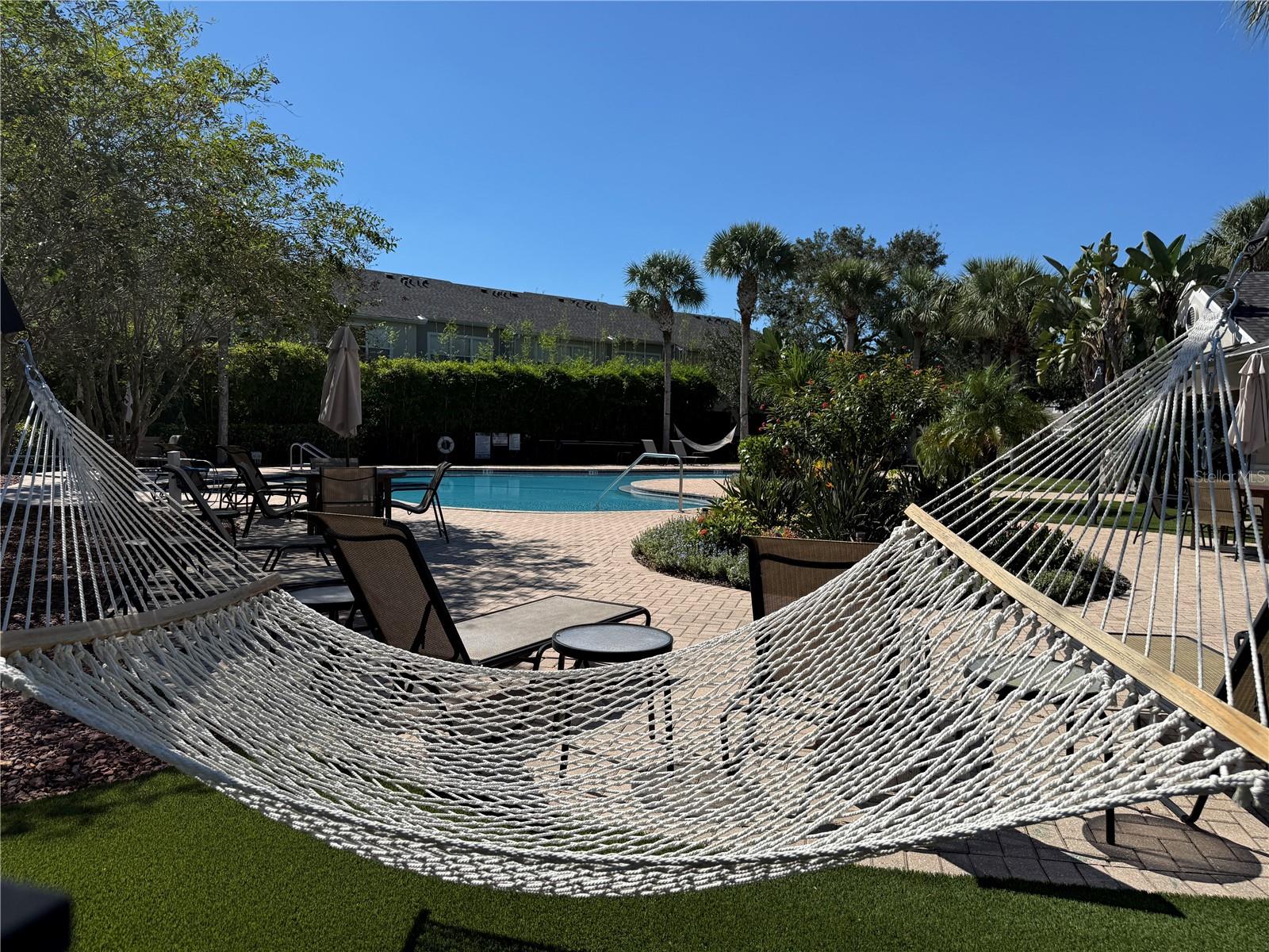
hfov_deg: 71.6
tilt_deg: -3.2
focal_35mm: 24
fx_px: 880
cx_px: 634
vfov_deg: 56.8
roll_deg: -1.2
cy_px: 476
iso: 80
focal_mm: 6.76
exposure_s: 1/6711
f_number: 1.78
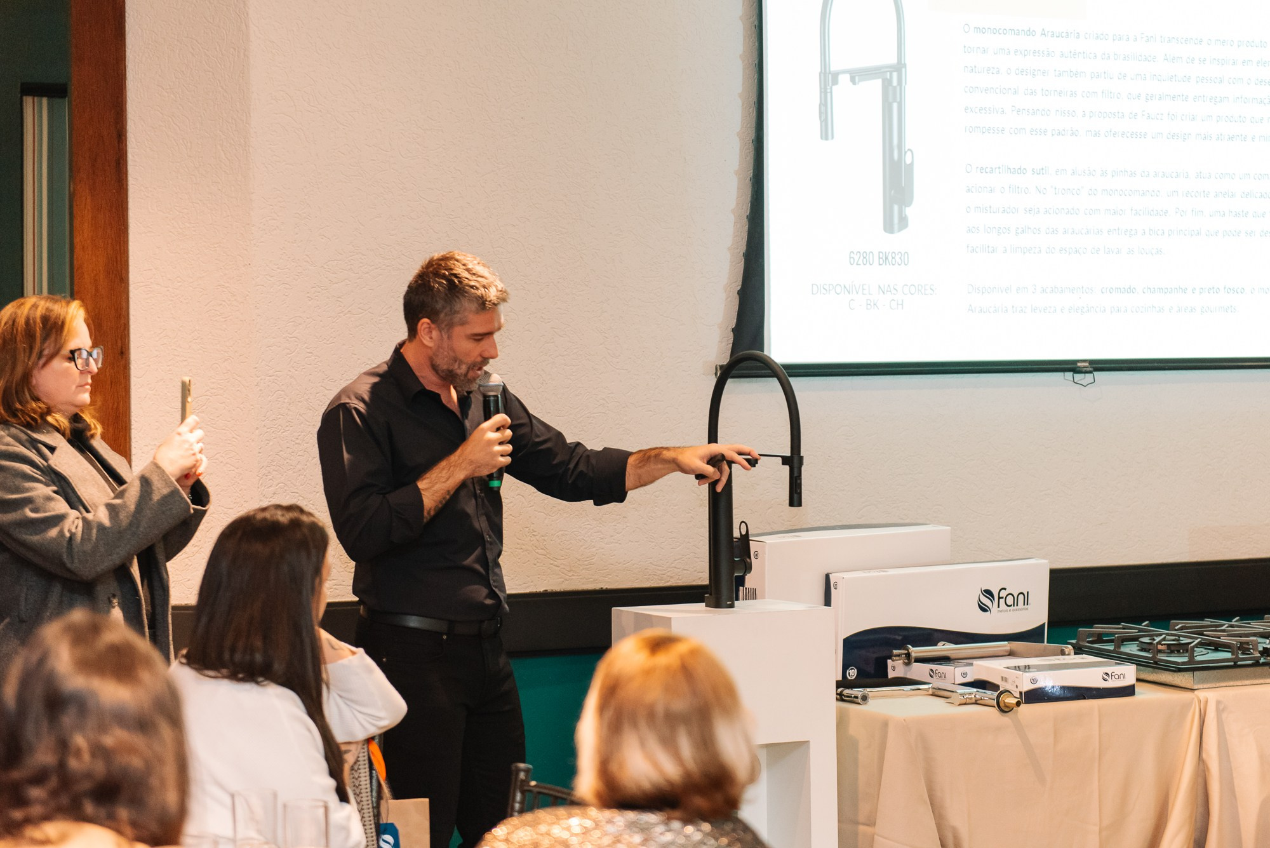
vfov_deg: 17.3
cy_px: 371
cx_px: 715
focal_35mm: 79
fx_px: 2780
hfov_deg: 25.7
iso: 2500
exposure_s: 1/125
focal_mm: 70
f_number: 2.8
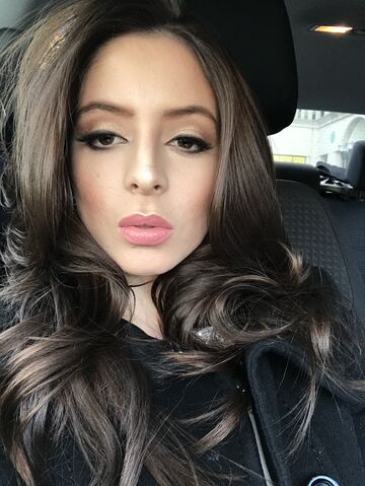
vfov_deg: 56.8
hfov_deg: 44.2
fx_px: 449
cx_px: 182
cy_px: 243
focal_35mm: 32
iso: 50
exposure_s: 1/30
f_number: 2.2
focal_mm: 2.87
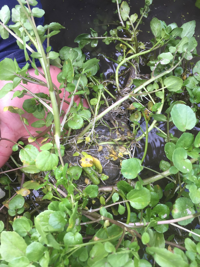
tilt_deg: -79.1
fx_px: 223
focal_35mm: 29
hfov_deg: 48.2
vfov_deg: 61.7
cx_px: 100
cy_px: 134
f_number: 2.2
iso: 32
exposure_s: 1/120
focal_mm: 4.15
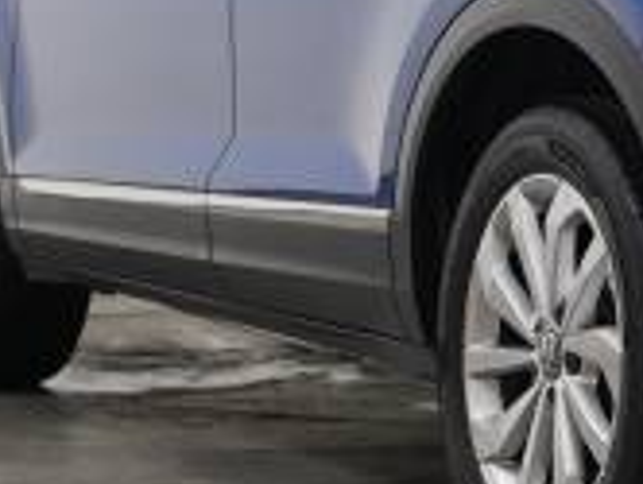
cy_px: -31
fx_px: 3741
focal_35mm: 201
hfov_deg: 9.6
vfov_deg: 7.4
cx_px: 833
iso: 1600
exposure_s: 1/160
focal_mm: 54.3
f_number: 4
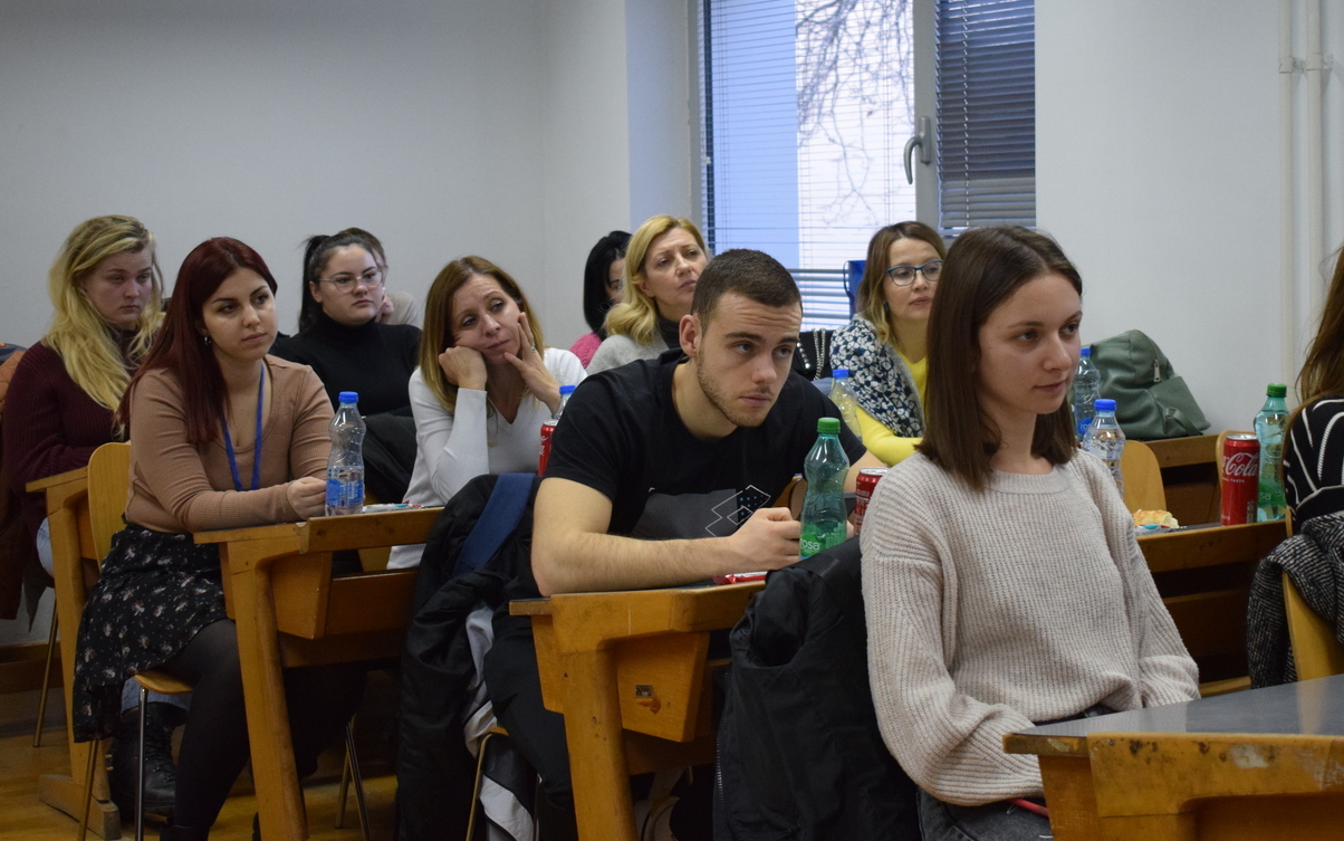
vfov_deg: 19.5
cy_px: 365
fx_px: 2441
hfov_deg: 30.8
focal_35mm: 67
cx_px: 755
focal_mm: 35
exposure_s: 1/60
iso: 2000
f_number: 4.5
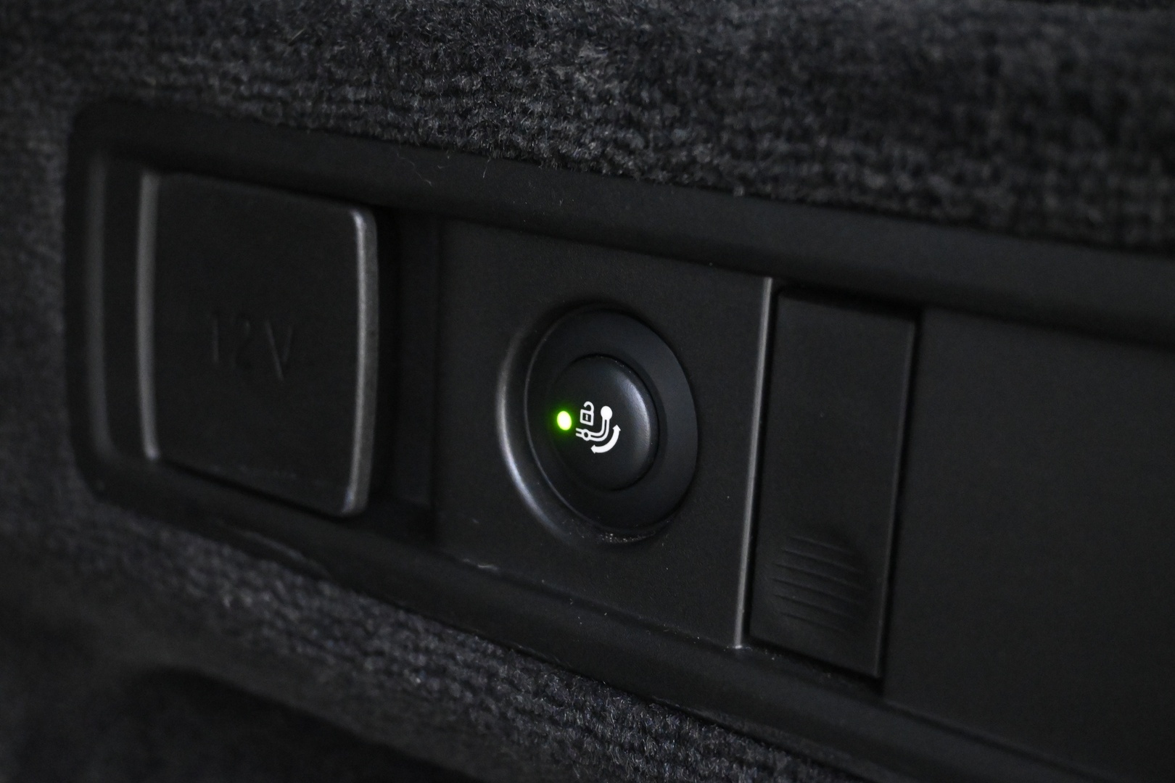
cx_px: 588
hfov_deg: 38.9
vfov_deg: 26.5
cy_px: 392
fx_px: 1664
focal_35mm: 51
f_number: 5
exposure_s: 1/50
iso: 8000
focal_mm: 34
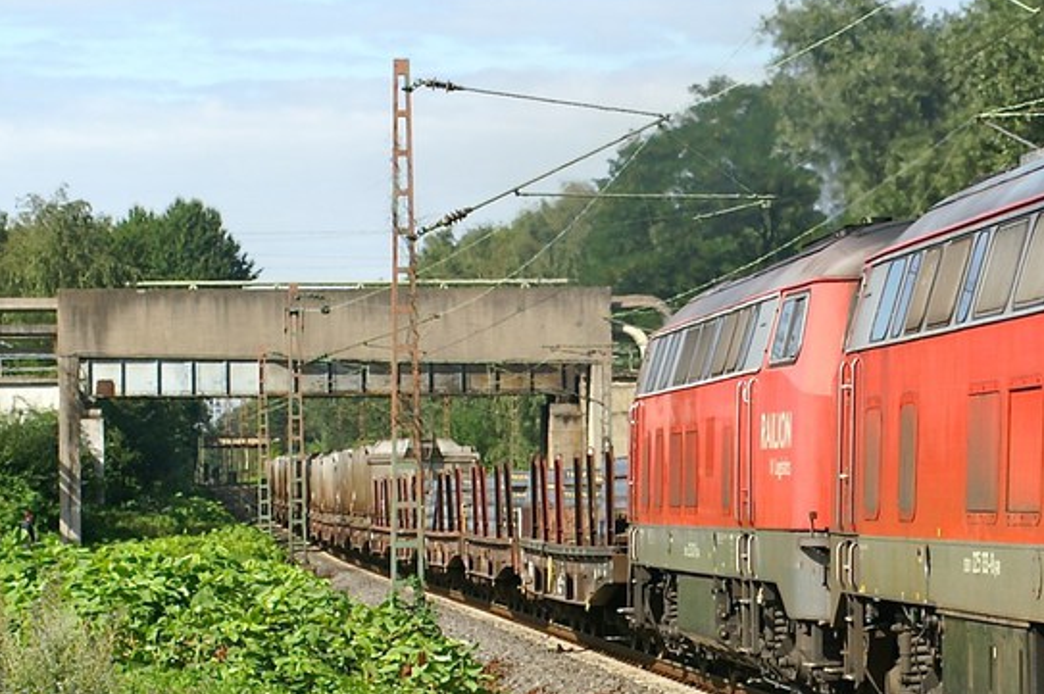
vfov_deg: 8.6
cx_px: 1059
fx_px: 4612
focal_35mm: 159
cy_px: 424
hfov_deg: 12.7
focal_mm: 45
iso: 200
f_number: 5.6
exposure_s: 1/1000
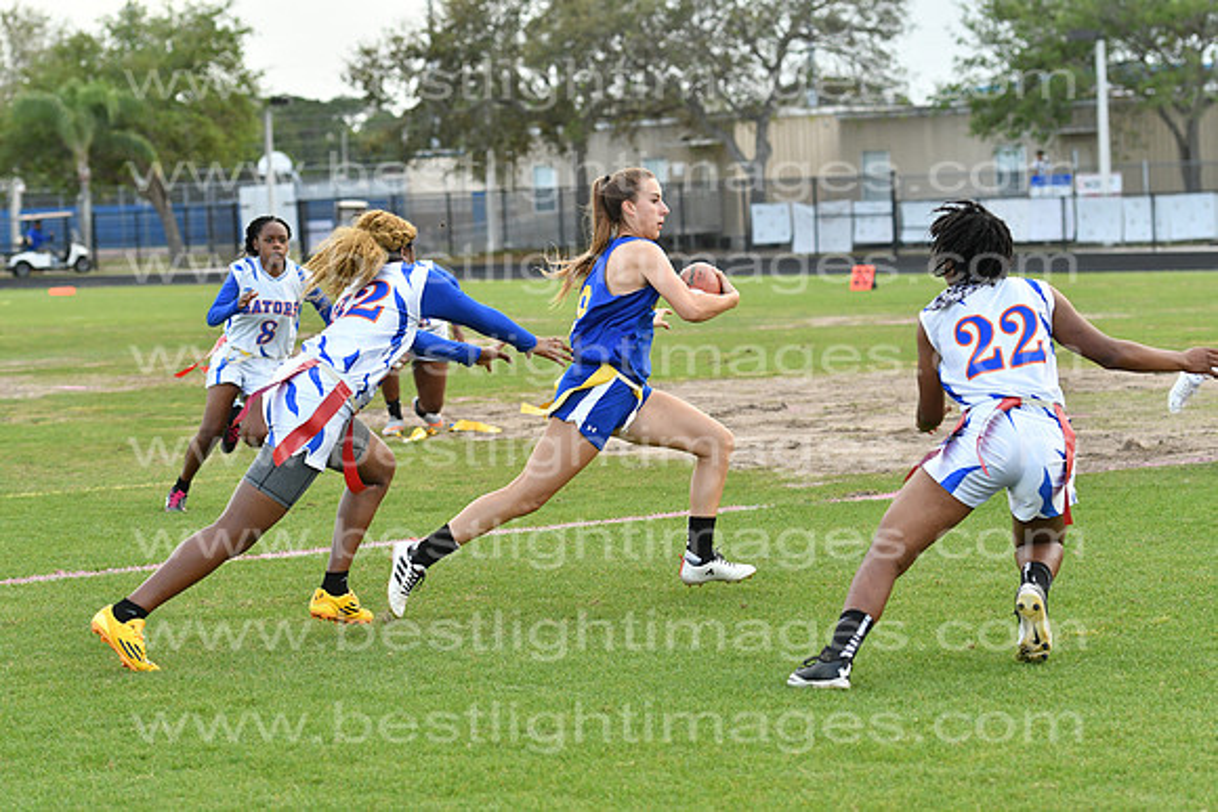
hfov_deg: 15.9
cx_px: 609
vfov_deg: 10.6
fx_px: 4365
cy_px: 406
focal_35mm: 129
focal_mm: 86
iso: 800
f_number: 4
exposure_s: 1/1600
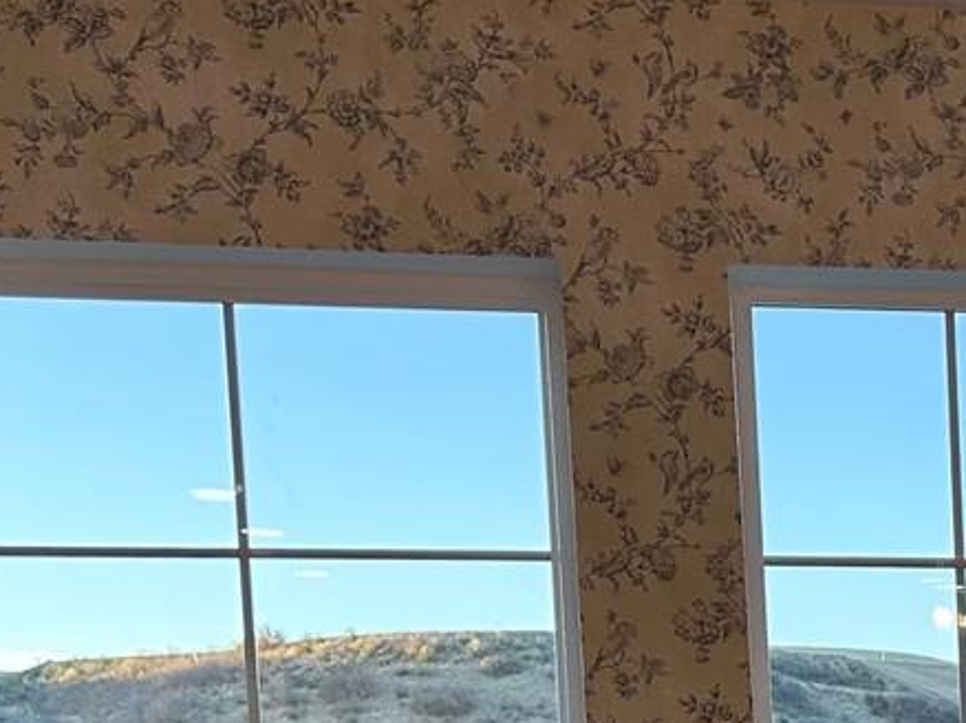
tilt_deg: -6.0
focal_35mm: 95
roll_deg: +1.8
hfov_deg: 19.0
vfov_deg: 14.5
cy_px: 1071
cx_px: 1292
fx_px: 2650
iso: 64
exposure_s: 1/126
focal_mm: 5.7
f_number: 1.5
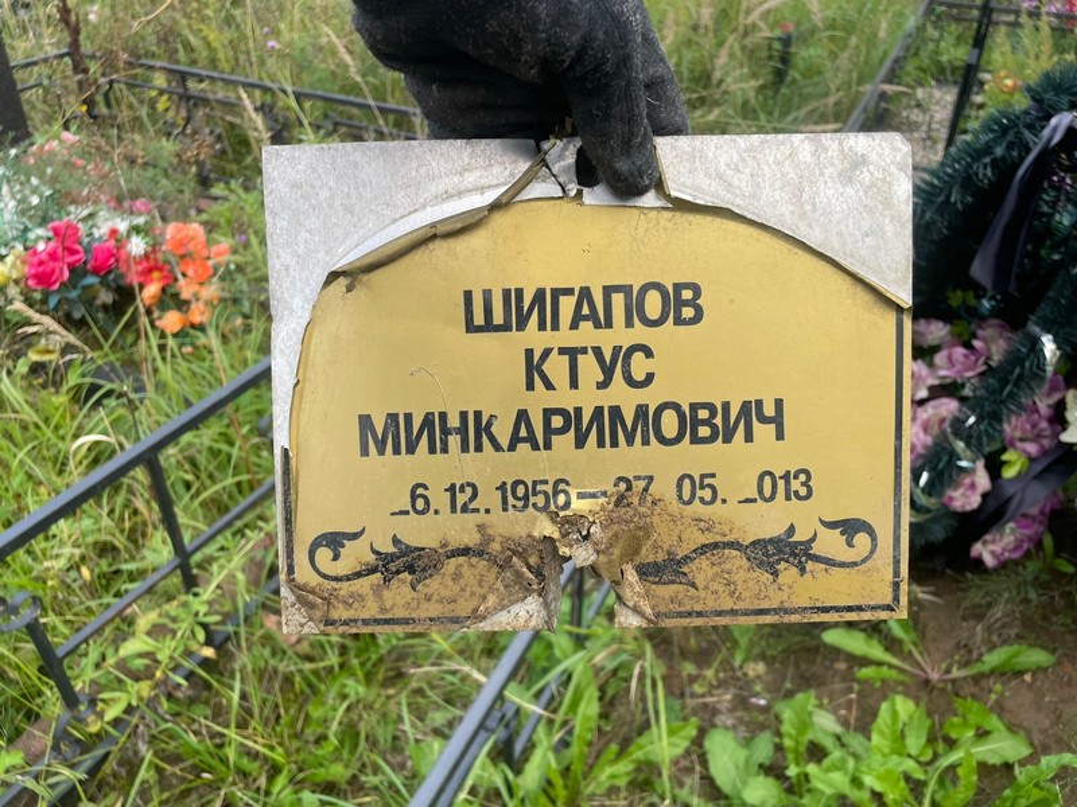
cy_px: 404
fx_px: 809
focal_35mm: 26
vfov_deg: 53.1
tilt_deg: -34.4
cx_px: 538
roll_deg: -0.5
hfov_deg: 67.3
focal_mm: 4.2
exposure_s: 1/615
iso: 32
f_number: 1.6
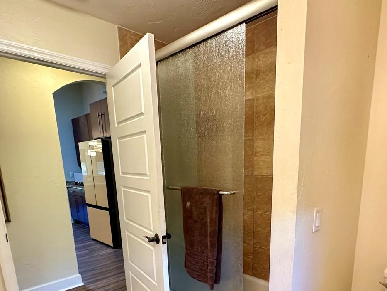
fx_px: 268
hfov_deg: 71.3
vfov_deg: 53.6
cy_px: 226
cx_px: 219
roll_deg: +0.7
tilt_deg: -13.4
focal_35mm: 24
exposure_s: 1/60
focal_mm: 2.22
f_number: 2.2
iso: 250
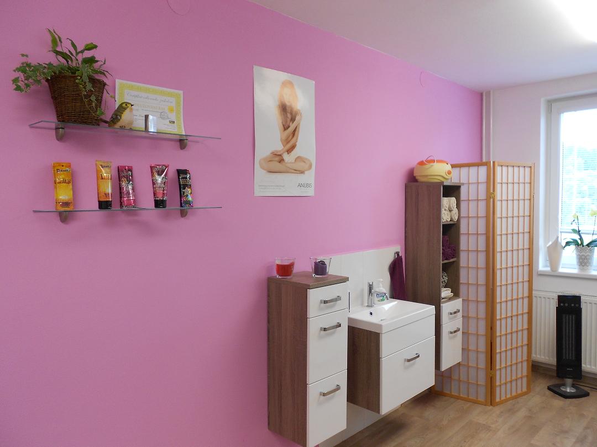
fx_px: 448
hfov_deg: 67.3
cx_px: 298
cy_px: 224
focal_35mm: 26
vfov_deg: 53.1
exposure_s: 1/30
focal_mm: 4.6
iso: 100
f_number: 3.2
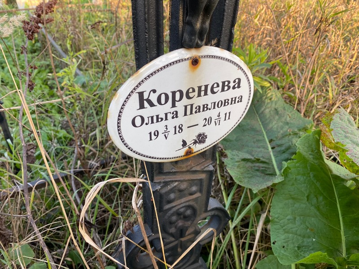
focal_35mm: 26
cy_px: 134
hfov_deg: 67.3
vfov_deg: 53.1
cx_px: 180
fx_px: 270
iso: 32
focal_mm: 4.25
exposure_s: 1/123
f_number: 1.8
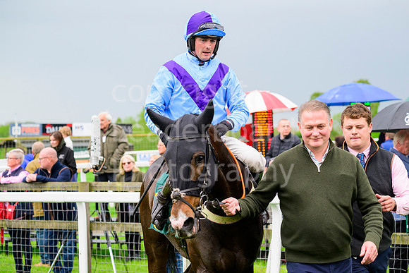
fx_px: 1136
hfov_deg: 20.4
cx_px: 204
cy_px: 136
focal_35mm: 100
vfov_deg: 13.7
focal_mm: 100
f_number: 5.6
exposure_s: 1/500
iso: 1000
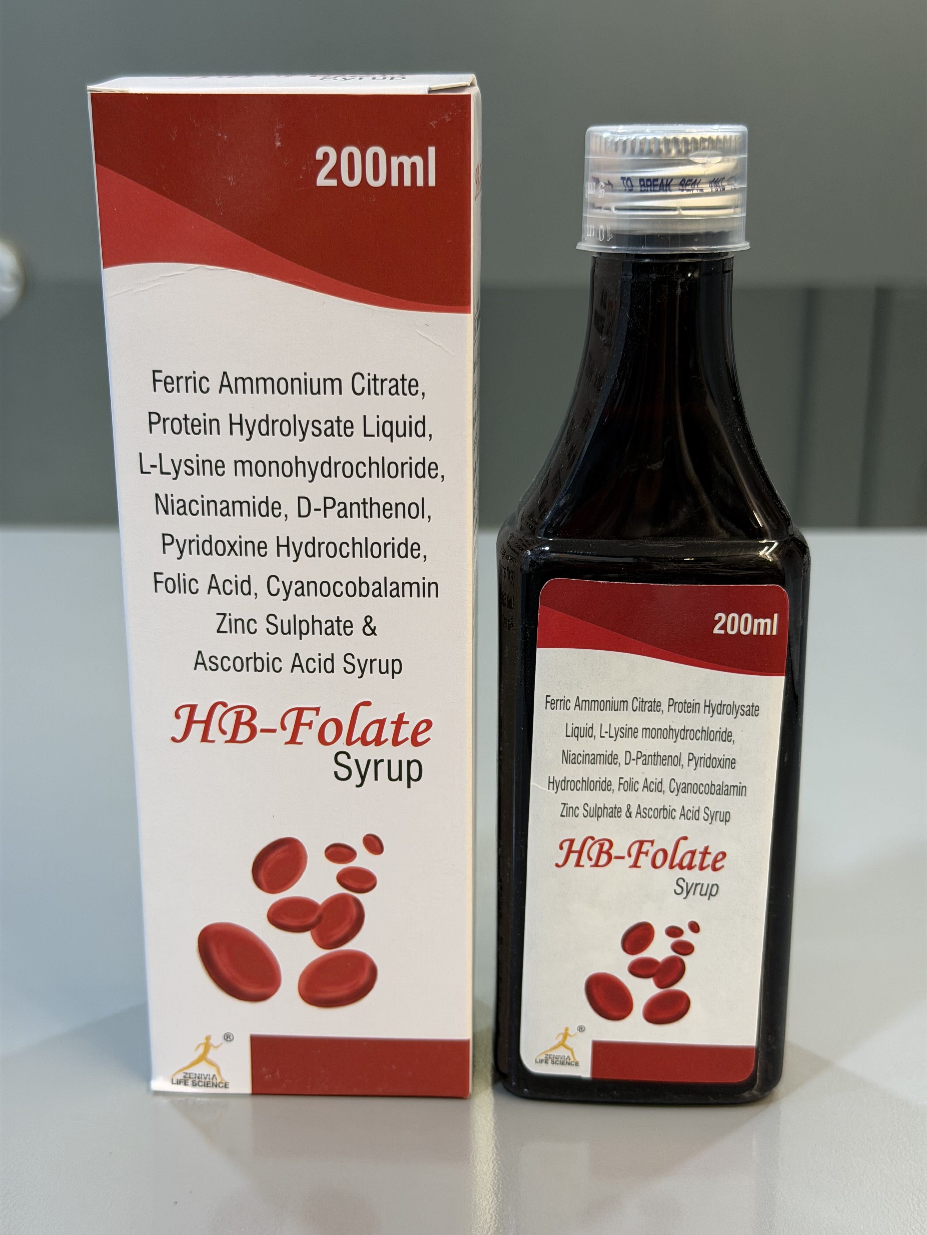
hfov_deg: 30.3
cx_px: 464
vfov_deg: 39.7
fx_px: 1714
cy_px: 618
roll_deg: -0.2
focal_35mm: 48
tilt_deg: -16.1
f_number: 1.78
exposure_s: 1/50
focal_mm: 6.76
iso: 80
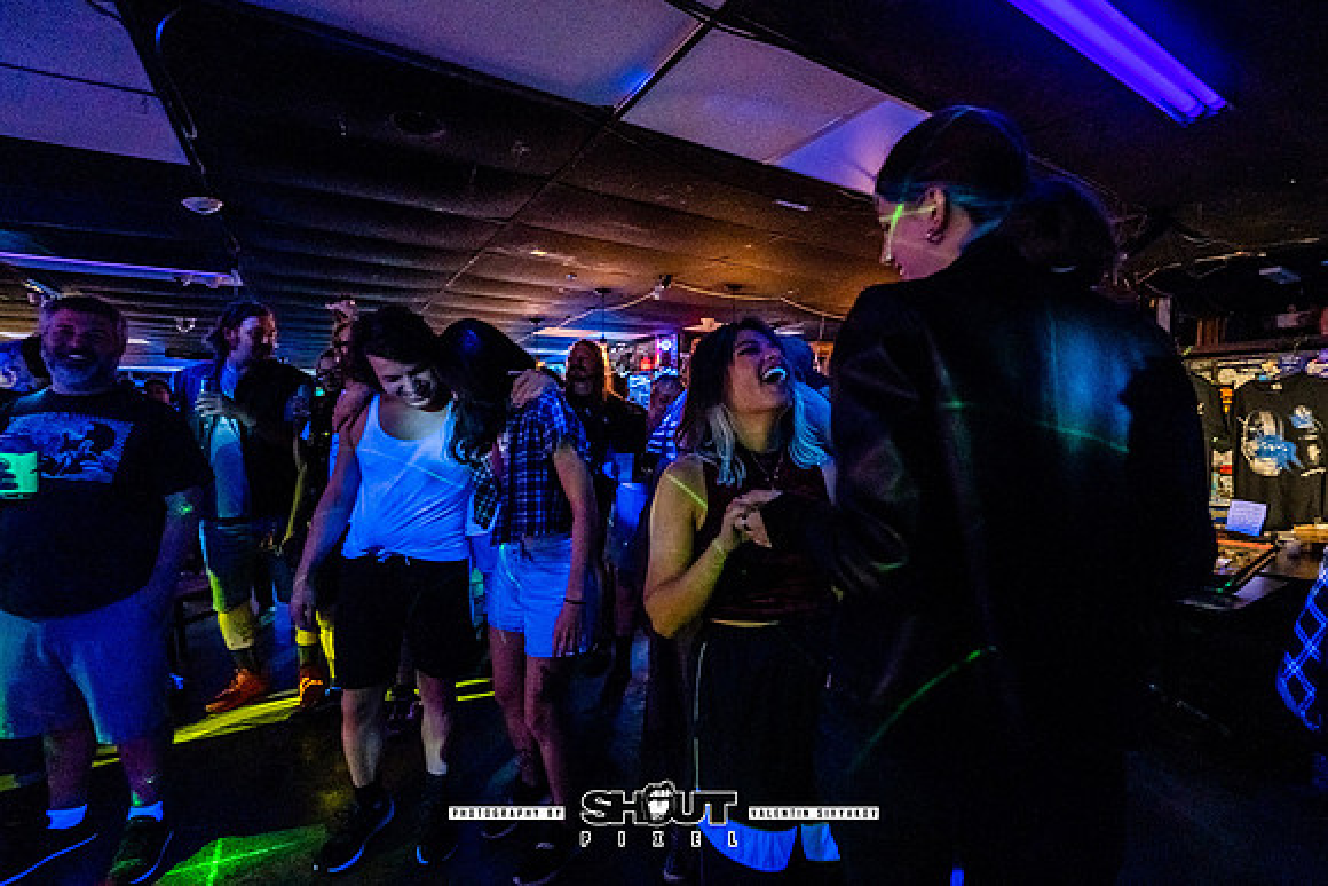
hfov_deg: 94.7
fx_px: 610
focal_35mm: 17
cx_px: 714
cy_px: 448
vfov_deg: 72.0
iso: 2500
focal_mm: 14.6
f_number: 2.8
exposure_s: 1/200
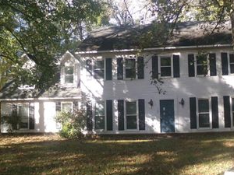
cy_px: 94
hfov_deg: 46.5
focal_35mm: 40
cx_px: 144
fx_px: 270
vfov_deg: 35.9
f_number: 3.7
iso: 100
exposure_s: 1/200
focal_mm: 4.3
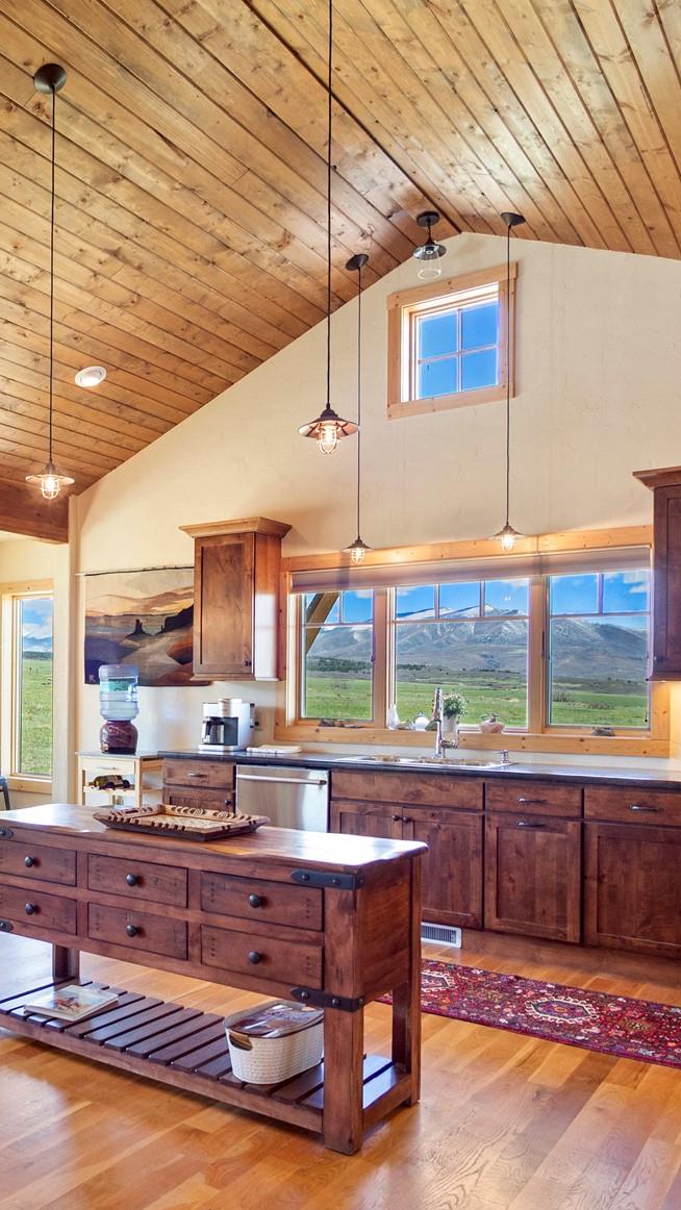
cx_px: 158
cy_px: 608
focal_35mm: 27
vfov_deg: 69.9
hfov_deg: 41.5
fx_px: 866
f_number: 2.2
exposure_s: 1/100
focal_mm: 9
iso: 200
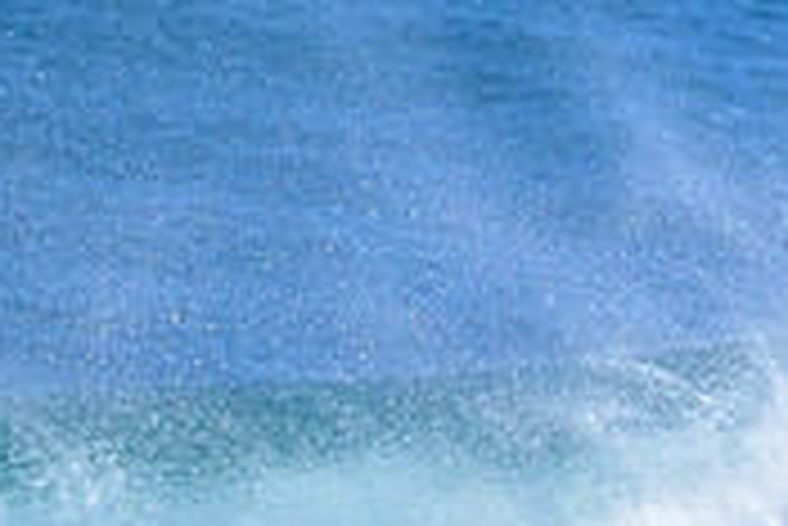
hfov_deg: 1.1
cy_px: 798
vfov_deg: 0.7
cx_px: 1175
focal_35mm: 1858
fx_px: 40702
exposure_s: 1/2000
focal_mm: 560
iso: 1100
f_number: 8
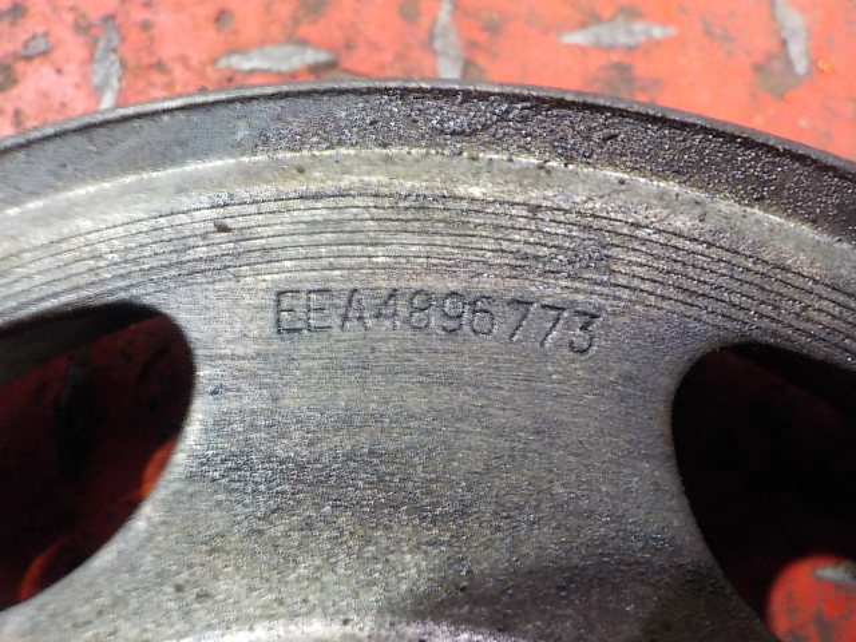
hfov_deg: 60.0
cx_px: 428
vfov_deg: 46.8
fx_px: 742
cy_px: 321
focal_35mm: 30
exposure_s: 1/13
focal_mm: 4.1
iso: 400
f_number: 3.3
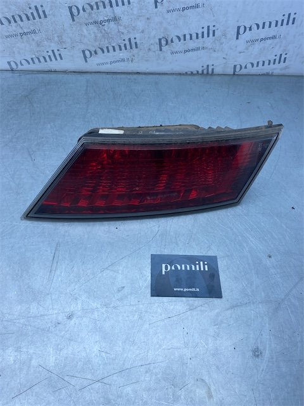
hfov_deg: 53.1
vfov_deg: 67.3
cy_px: 203
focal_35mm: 26
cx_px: 152
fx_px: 304
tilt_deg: -54.6
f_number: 1.8
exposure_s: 1/1025
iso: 32
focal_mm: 4.25
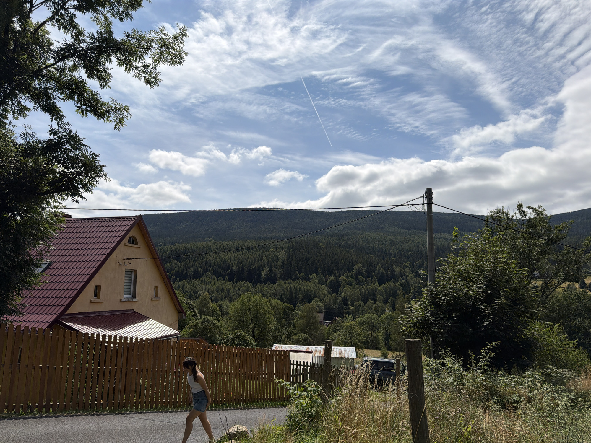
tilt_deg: +8.8
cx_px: 296
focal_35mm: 24
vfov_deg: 56.8
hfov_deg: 71.6
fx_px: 410
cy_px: 222
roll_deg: -1.0
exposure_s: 1/17544
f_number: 1.78
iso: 80
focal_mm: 6.76
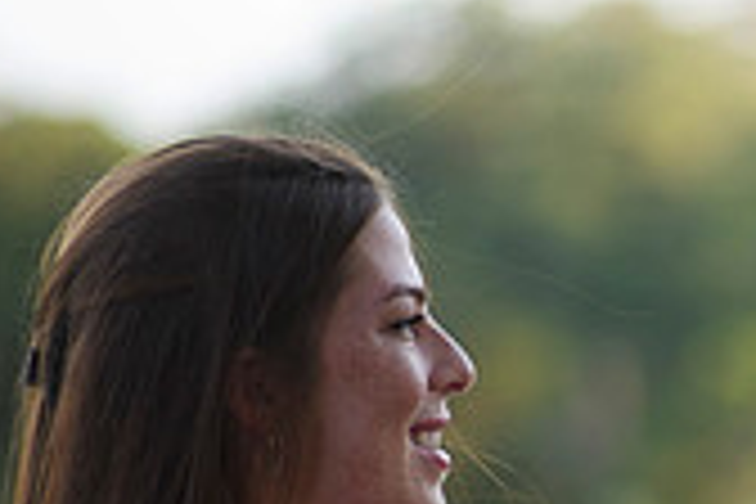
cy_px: 677
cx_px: 1138
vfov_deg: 4.7
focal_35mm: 294
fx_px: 6174
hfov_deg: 6.9
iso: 40
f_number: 1.4
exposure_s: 1/125
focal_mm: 85
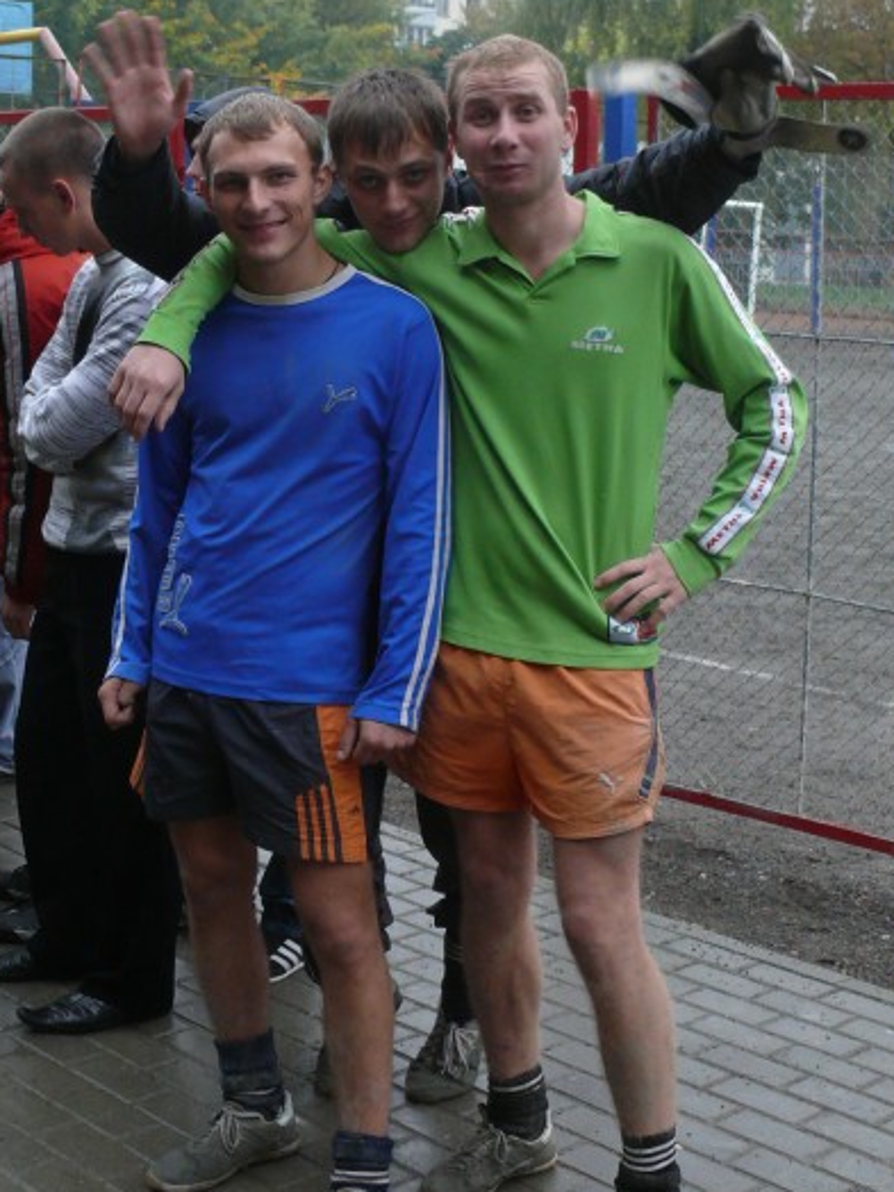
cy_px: 456
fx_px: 1963
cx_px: 412
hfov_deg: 25.7
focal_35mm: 57
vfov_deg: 33.6
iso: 200
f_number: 2.8
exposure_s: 1/160
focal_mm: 7.4
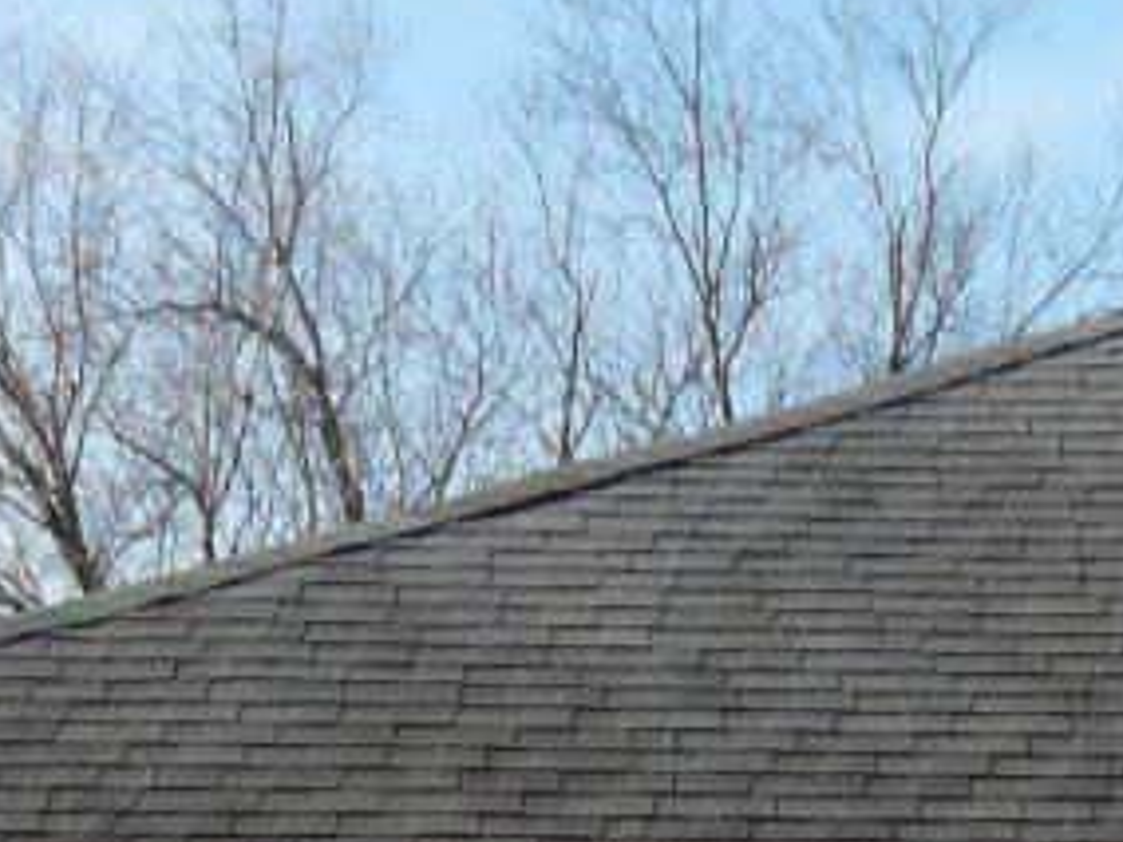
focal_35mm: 233
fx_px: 7559
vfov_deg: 6.2
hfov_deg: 8.4
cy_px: 1581
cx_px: 1159
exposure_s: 1/320
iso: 100
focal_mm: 8.2
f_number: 5.6
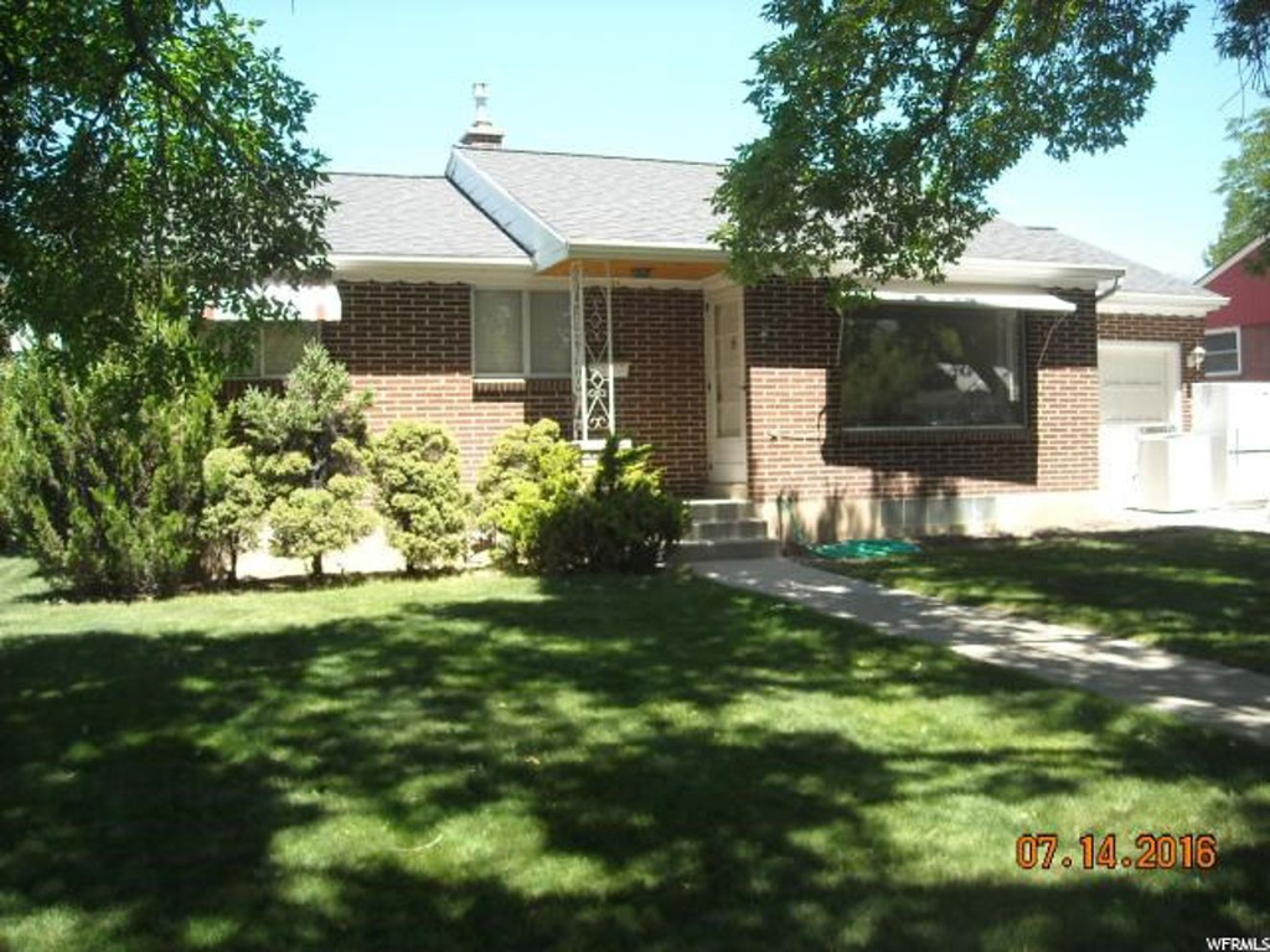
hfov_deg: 52.6
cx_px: 635
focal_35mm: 35
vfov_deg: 40.7
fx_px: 1284
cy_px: 476
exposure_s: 1/228
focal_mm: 5.7
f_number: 2.8
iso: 64
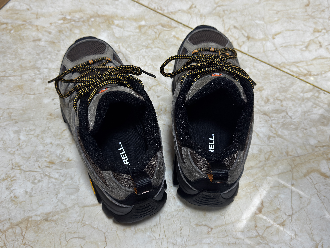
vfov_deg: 40.7
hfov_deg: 52.6
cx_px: 165
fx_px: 334
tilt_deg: -56.4
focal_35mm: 35
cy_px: 124
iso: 320
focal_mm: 6.76
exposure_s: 1/33
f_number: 1.78
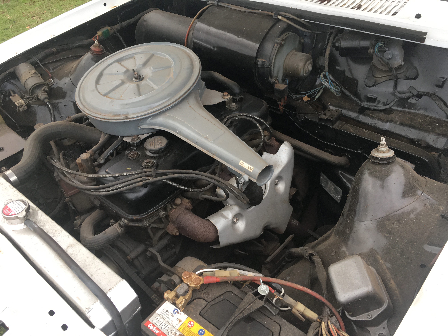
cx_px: 224
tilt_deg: -43.3
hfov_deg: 61.7
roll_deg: +4.2
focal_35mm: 29
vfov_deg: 48.2
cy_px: 168
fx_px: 375
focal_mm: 4.15
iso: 40
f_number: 2.2
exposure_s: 1/100
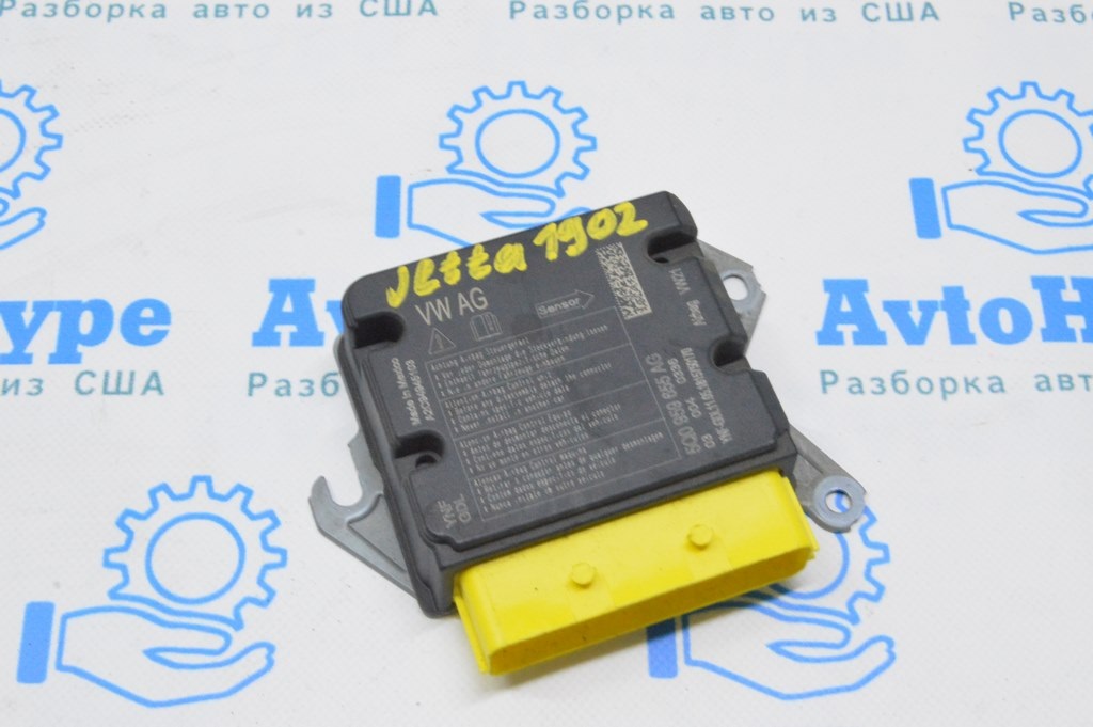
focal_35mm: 57
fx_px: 1729
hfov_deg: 35.1
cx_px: 546
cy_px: 364
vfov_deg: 23.7
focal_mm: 38
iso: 6400
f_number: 20
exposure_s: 1/20
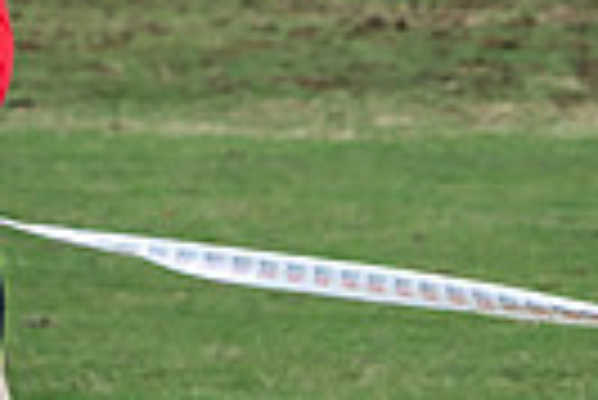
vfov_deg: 2.9
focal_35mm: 476
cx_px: -128
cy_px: -30
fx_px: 7915
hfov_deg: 4.3
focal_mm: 70
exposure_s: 1/640
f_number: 3.5
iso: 640
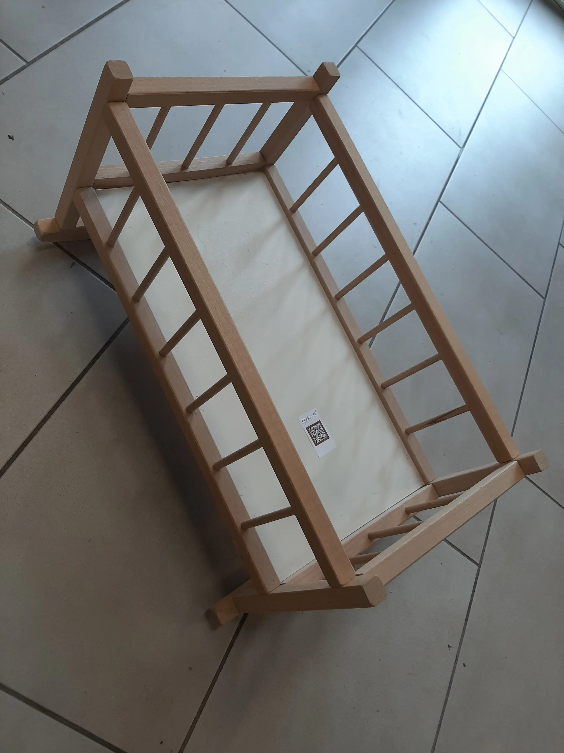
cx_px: 282
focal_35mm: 26
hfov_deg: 53.1
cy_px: 376
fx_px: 565
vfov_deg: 67.3
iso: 40
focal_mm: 3.93
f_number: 1.7
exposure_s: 1/102
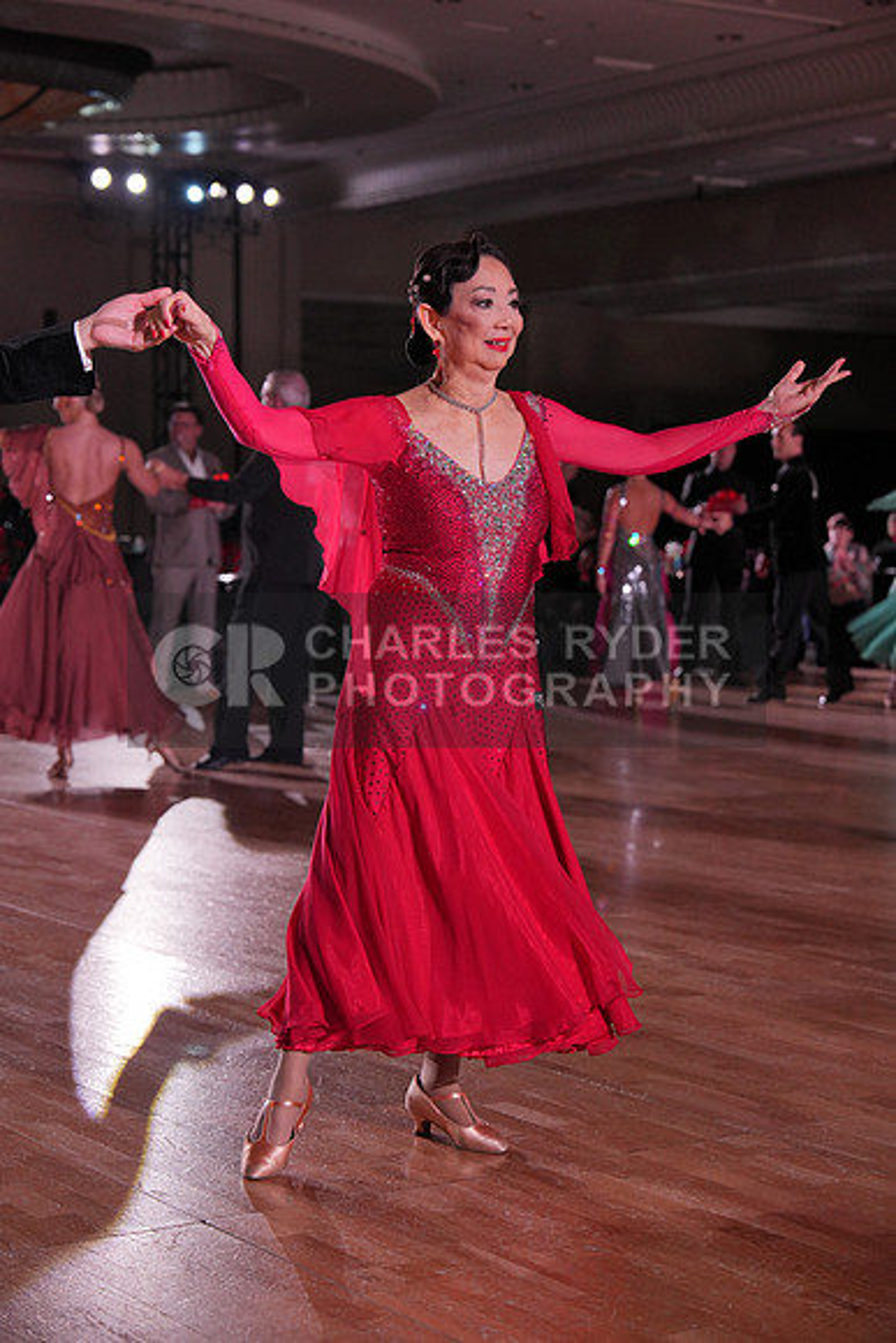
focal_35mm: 70
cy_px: 672
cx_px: 448
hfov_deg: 19.5
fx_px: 2612
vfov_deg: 28.8
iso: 1250
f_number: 4
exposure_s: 1/500
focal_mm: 70
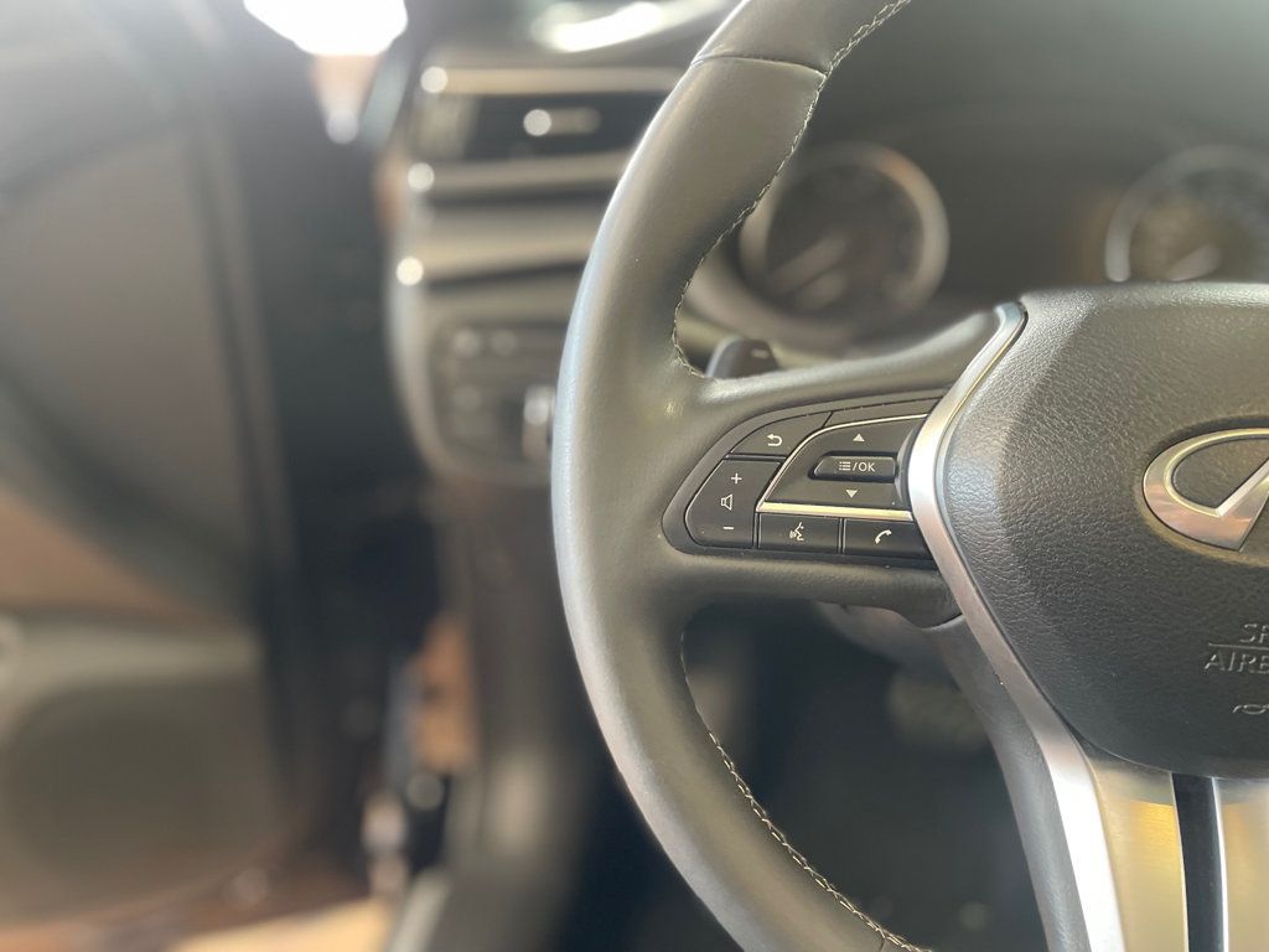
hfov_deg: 67.3
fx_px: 953
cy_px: 476
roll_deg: +0.7
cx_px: 634
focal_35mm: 26
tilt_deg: -26.2
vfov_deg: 53.1
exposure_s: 1/60
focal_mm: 4.2
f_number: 1.6
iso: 500
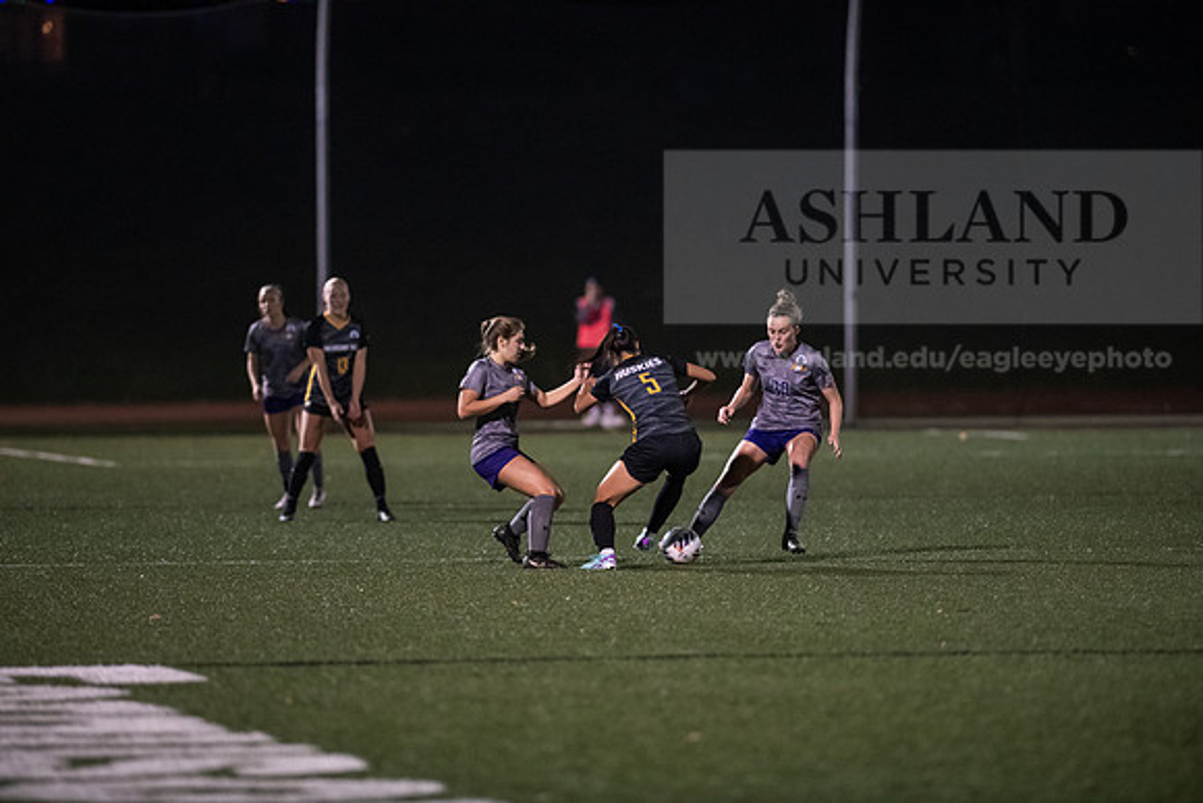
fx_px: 10027
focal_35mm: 300
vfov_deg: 4.6
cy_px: 402
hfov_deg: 6.9
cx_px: 602
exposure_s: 1/1000
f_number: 2.8
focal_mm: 300
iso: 8000
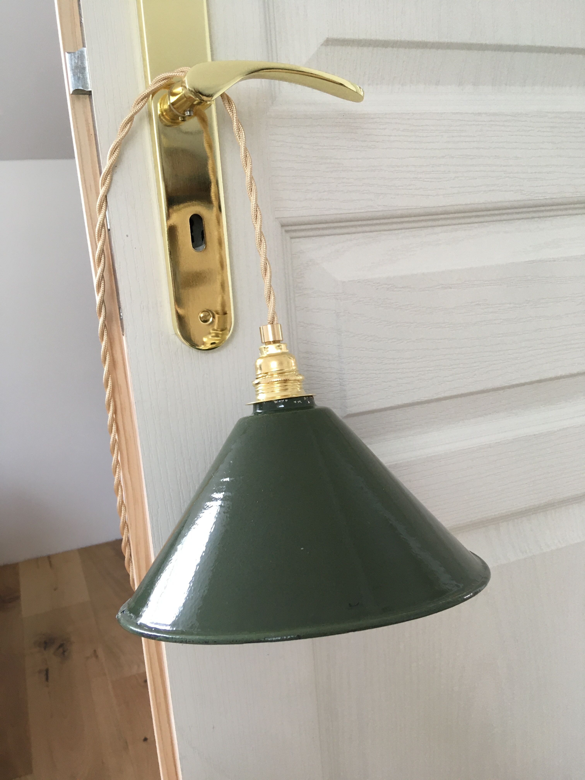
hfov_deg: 48.2
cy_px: 390
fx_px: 653
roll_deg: +2.8
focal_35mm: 29
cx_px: 292
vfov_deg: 61.7
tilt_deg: -15.0
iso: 50
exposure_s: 1/33
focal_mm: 4.15
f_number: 2.2
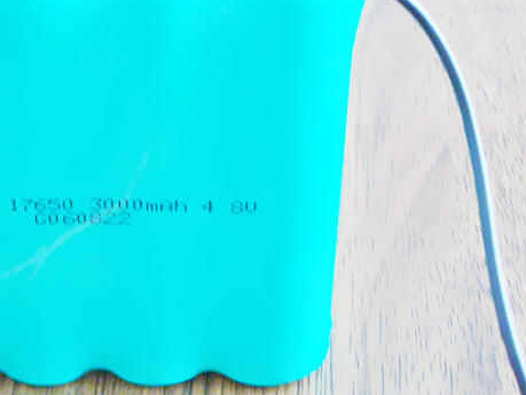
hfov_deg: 18.2
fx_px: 1641
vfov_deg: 13.7
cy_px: 193
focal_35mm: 108
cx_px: 165
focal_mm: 10.2
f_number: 3.5
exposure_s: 1/25
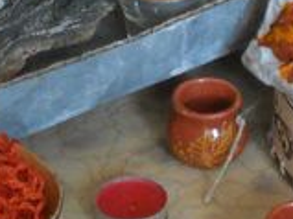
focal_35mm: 232
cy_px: -179
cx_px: 37
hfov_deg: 8.5
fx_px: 1962
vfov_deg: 6.3
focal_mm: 8.2
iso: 400
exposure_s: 1/4
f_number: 4.3
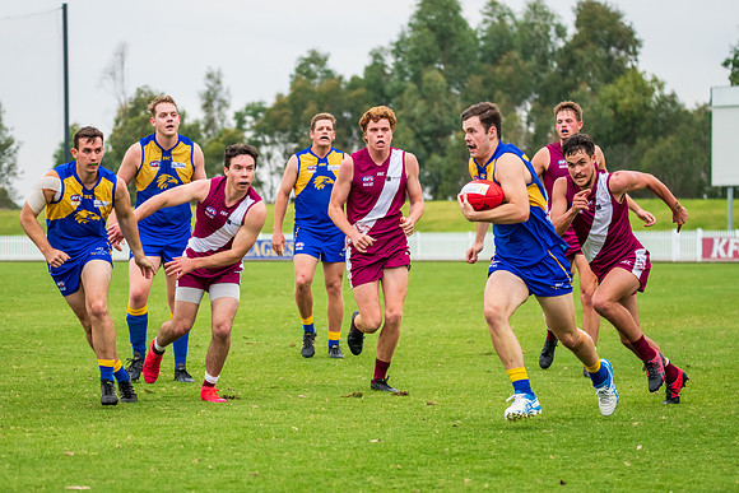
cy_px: 249
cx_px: 344
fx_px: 4257
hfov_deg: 9.9
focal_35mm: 207
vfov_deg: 6.6
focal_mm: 190
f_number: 6.3
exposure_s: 1/1250
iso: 1000
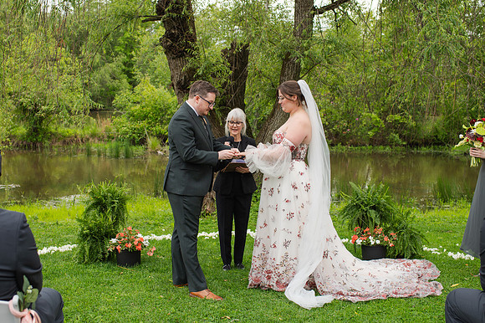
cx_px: 234
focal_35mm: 45
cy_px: 171
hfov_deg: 43.5
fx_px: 607
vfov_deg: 29.8
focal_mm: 35
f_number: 3.5
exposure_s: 1/500
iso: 110
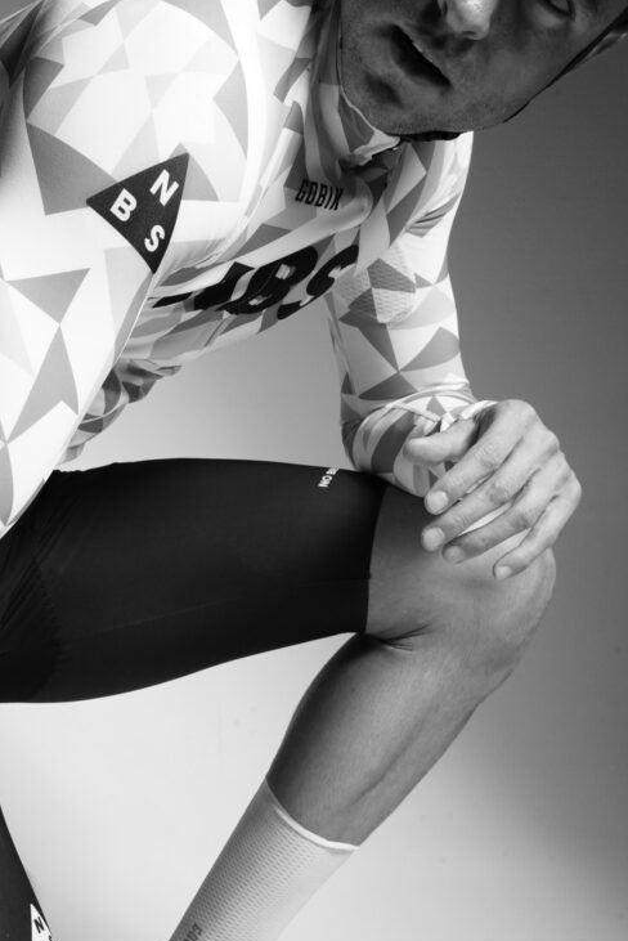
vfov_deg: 28.8
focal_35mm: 70
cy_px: 393
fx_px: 1830
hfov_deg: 19.4
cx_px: 223
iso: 2500
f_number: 16
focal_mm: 50
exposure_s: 1/160
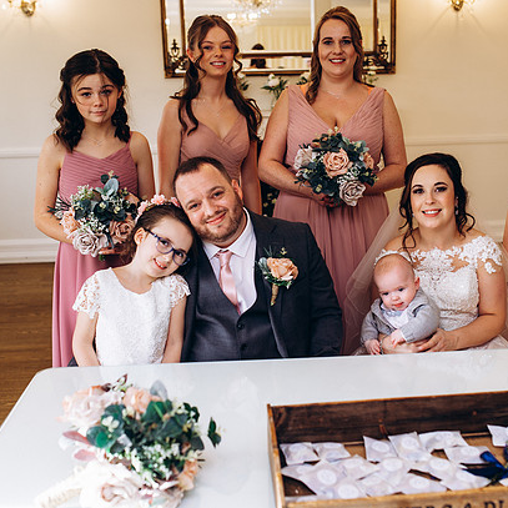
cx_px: 297
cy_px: 253
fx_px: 747
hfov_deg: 37.4
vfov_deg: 37.6
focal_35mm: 45
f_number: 3.5
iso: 125
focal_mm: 35
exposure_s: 1/100
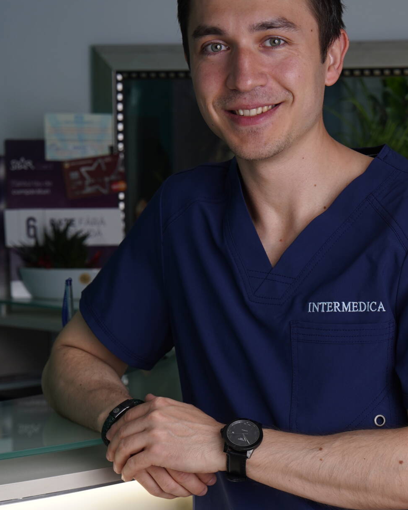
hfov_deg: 11.2
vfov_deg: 13.9
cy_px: 417
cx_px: 234
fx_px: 2083
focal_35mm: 138
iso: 125
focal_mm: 70
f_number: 7.1
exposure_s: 1/160
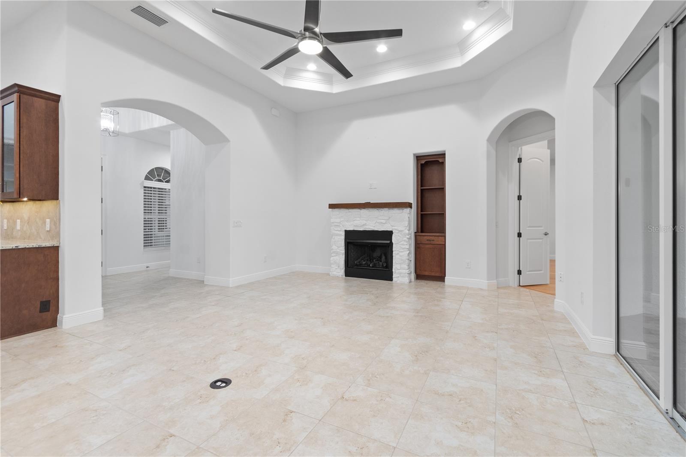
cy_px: 228
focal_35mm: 15
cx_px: 343
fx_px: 286
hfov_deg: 100.4
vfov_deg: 77.3
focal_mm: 10
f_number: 7.1
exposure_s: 1/5
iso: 320
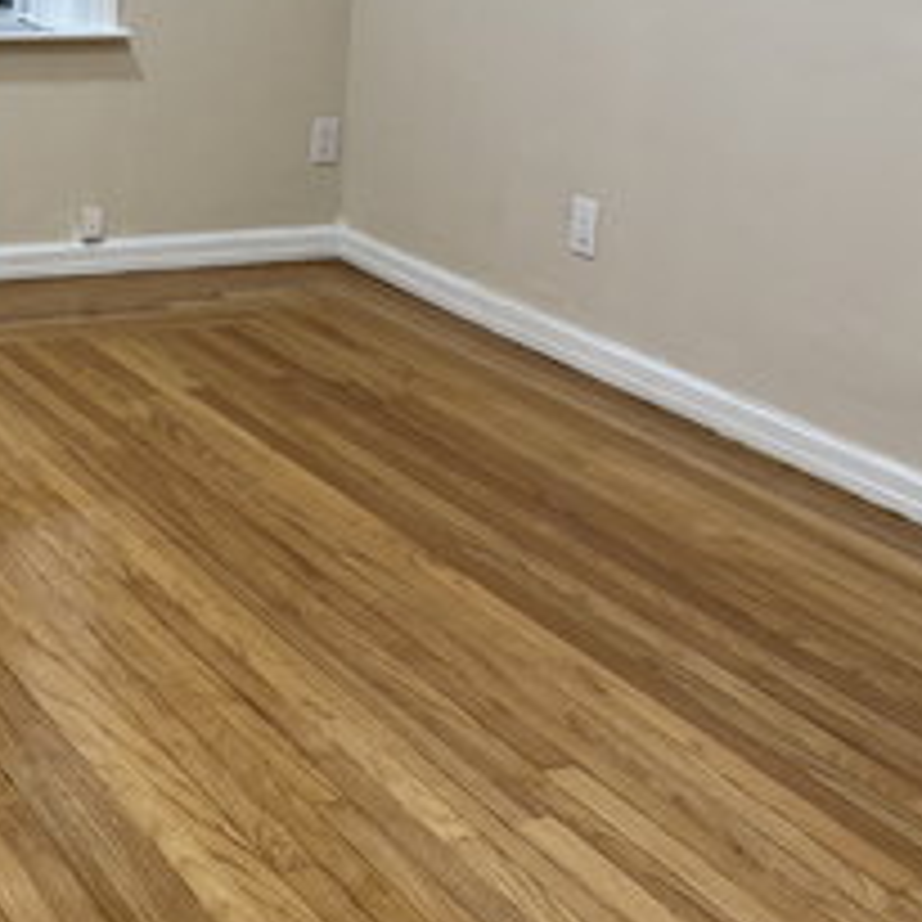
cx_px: -49
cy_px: 135
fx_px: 1868
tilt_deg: -12.6
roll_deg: -1.3
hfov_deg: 26.0
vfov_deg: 27.0
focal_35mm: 62
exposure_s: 1/120
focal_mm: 6.76
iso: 200
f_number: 1.78
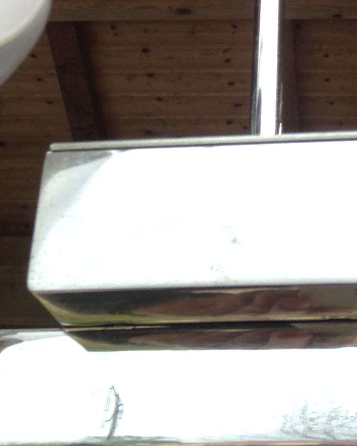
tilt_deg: +36.2
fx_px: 1268
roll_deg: -0.5
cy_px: -205
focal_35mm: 96
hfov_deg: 15.9
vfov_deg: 18.0
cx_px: 302
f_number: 2.4
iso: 50
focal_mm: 4.12
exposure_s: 1/188
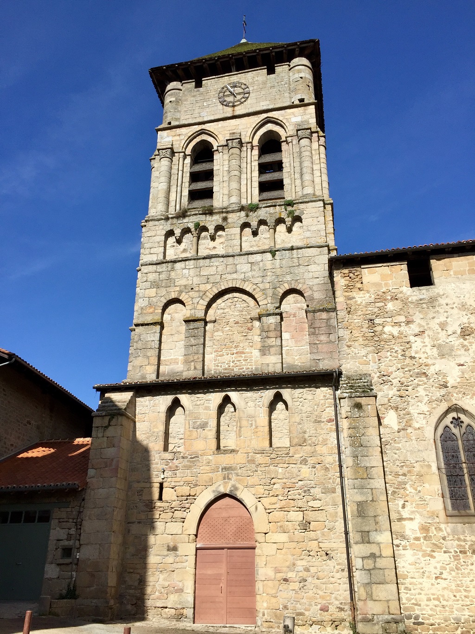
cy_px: 317
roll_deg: -0.8
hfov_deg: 48.2
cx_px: 238
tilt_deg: +24.8
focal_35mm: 29
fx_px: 531
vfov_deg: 61.7
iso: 32
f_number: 2.2
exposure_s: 1/2639
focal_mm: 4.15
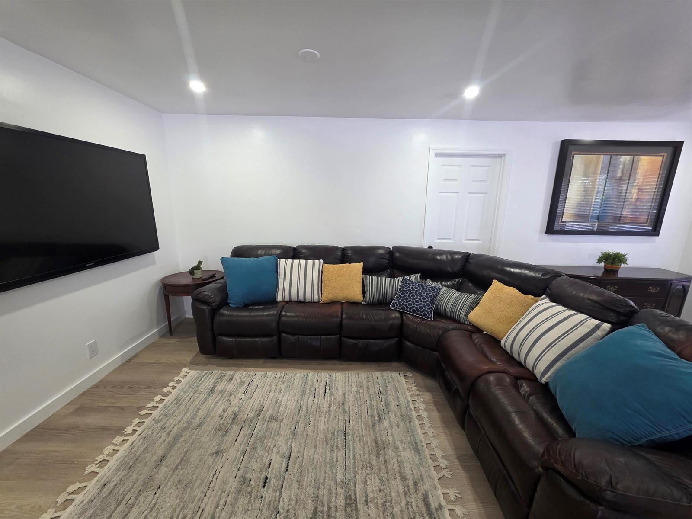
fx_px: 260
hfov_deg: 106.2
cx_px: 346
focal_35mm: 13
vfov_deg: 89.9
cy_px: 260
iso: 160
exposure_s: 1/60
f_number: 1.9
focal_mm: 2.2
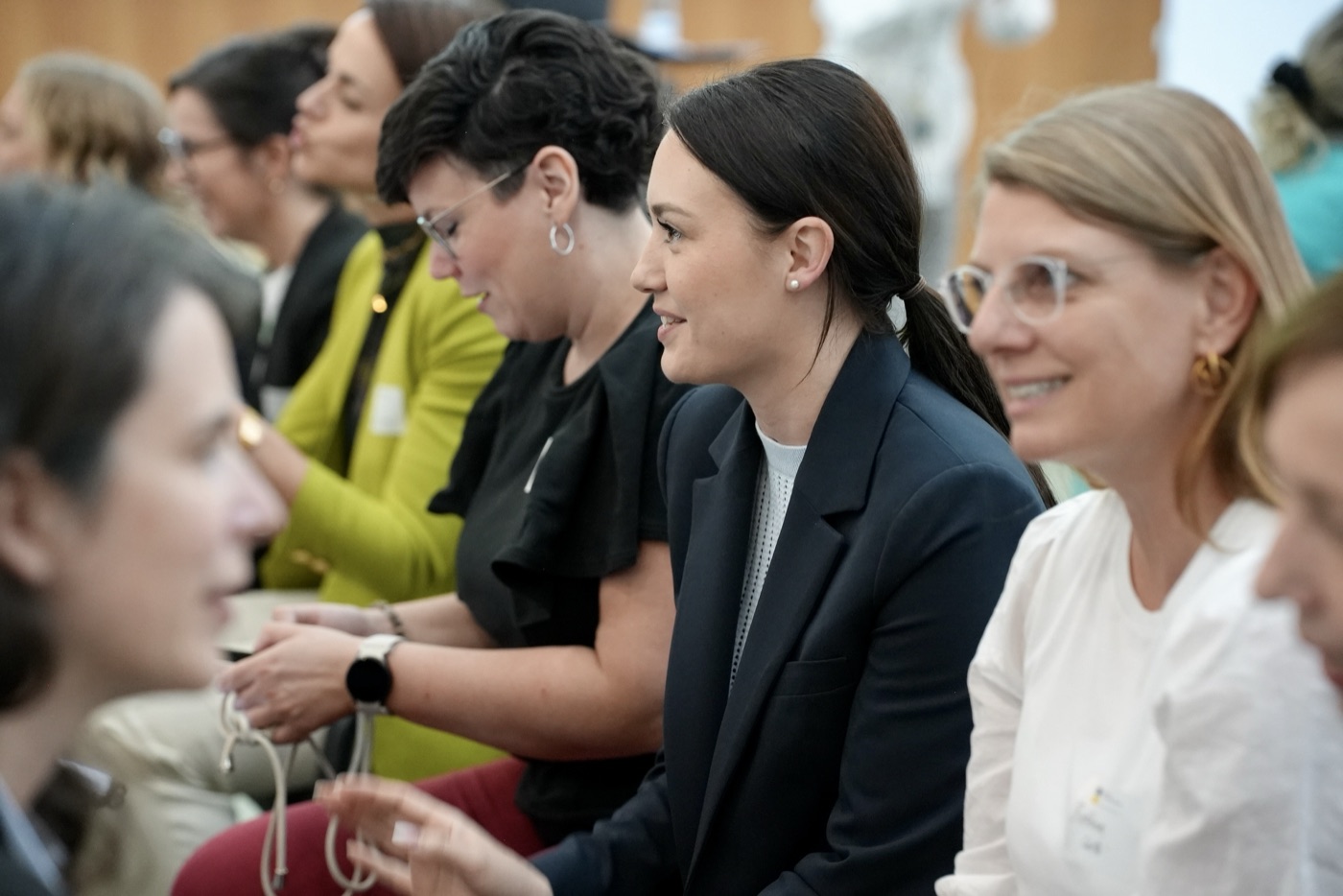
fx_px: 4216
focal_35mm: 113
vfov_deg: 12.1
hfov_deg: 18.1
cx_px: 672
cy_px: 448
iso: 6400
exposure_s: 1/160
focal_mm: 113
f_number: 4
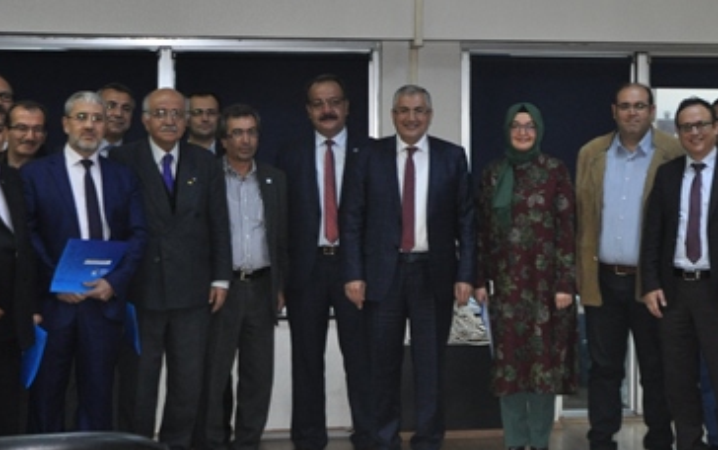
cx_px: 576
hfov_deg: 20.2
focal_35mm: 102
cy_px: 129
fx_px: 1997
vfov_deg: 12.8
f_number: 4.2
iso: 800
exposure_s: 1/60
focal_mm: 38
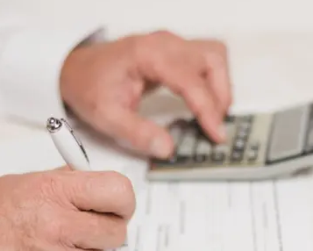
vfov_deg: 12.2
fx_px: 1168
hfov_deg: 15.3
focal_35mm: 126
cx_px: 153
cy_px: 175
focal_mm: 50
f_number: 1.8
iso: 100
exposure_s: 1/200
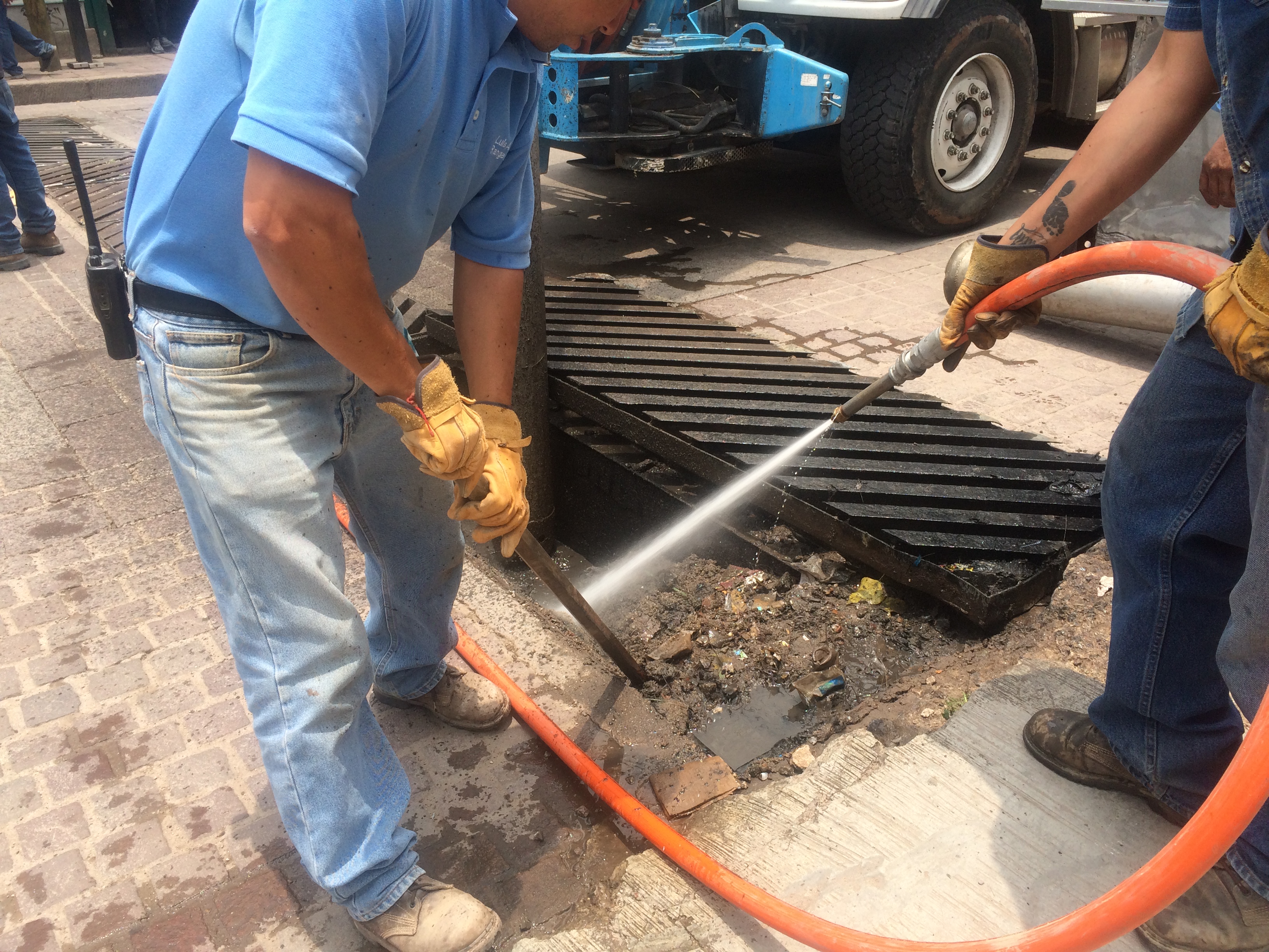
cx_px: 634
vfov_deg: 48.2
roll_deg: +0.5
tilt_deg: -27.6
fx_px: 1063
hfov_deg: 61.7
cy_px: 476
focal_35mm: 29
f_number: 2.2
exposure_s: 1/1109
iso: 32
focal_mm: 4.15
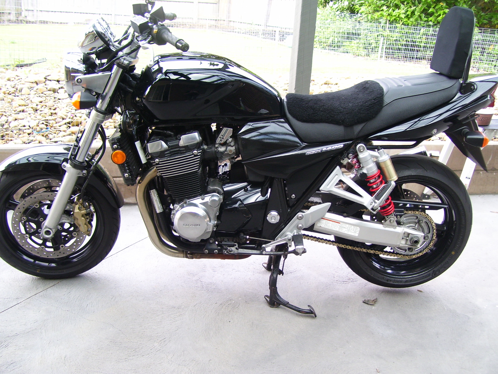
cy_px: 187
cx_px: 249
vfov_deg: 38.7
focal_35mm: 37
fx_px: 532
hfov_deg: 50.1
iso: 80
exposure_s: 1/90
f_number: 2.7
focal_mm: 6
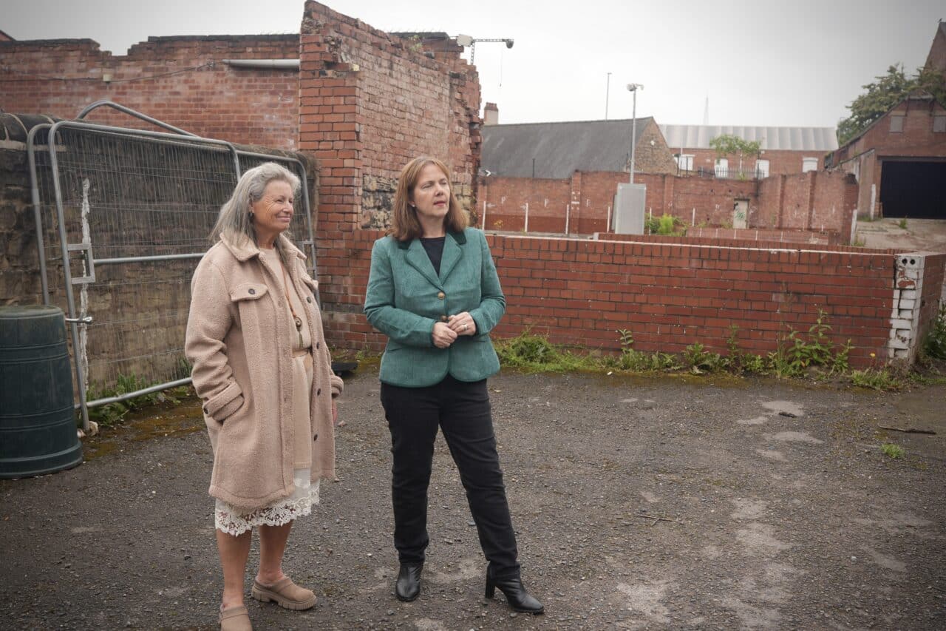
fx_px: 859
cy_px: 316
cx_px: 473
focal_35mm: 33
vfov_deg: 40.3
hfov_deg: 57.7
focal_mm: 32.7
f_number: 5
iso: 100
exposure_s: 1/125
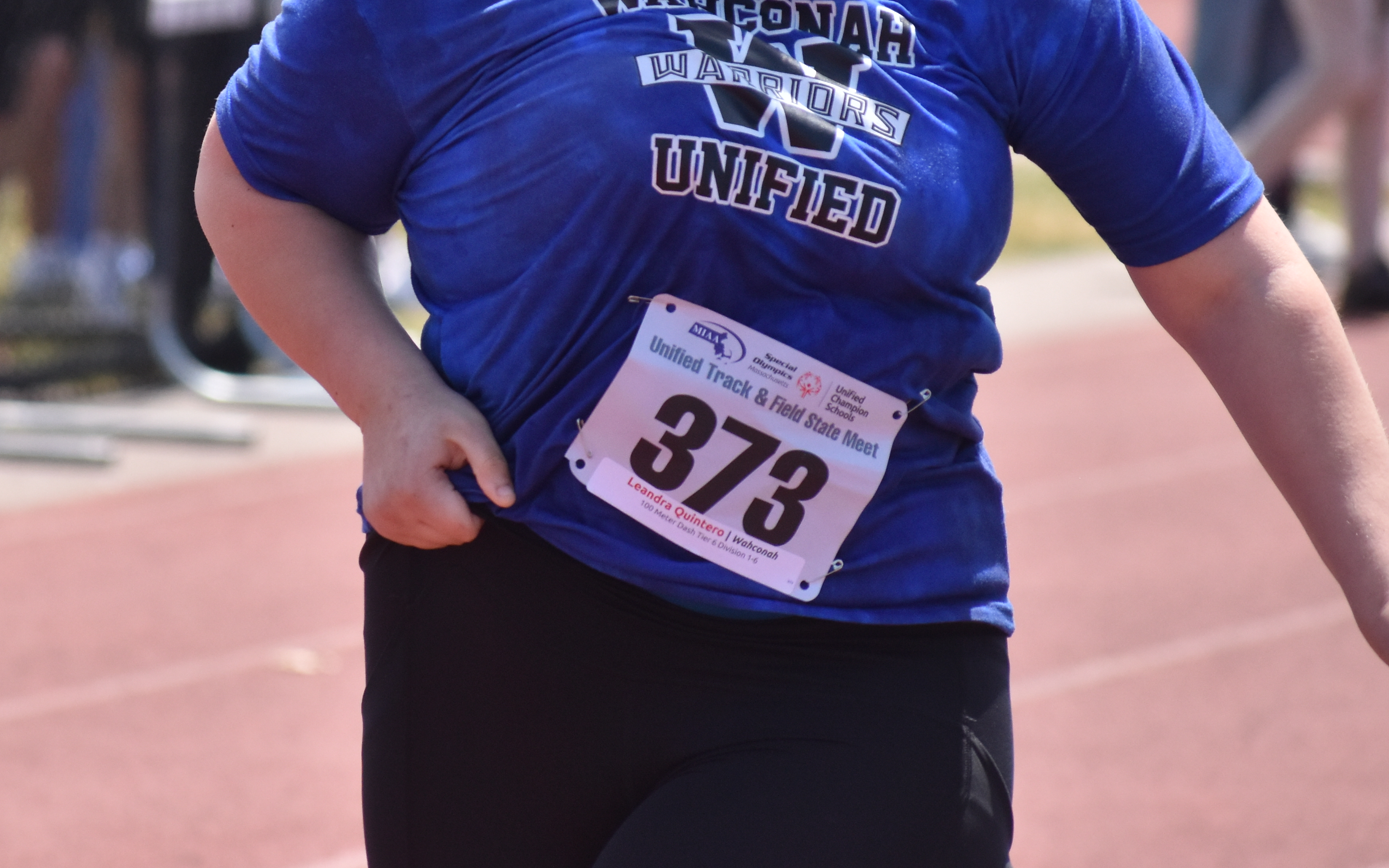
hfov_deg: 4.7
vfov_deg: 3.0
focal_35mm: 445
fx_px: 16845
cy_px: 217
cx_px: 434
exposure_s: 1/4000
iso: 720
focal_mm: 170
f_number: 5
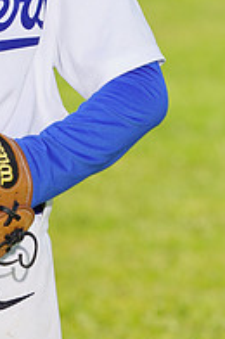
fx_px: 4883
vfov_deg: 4.0
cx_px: -89
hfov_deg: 2.6
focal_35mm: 519
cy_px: -102
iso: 100
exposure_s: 1/250
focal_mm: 175
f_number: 8
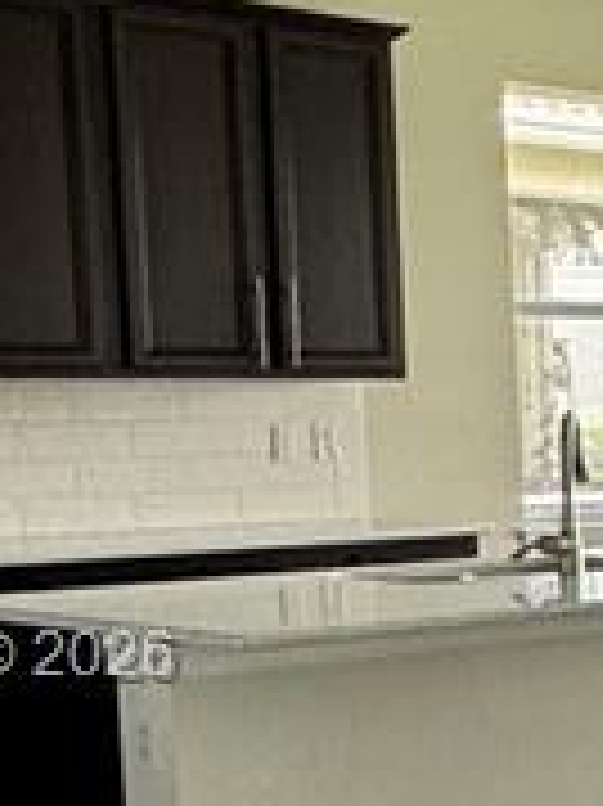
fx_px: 2186
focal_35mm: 94
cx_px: 1368
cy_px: 662
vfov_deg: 20.6
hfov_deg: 12.8
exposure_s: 1/99
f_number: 2.2
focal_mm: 2.22
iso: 125
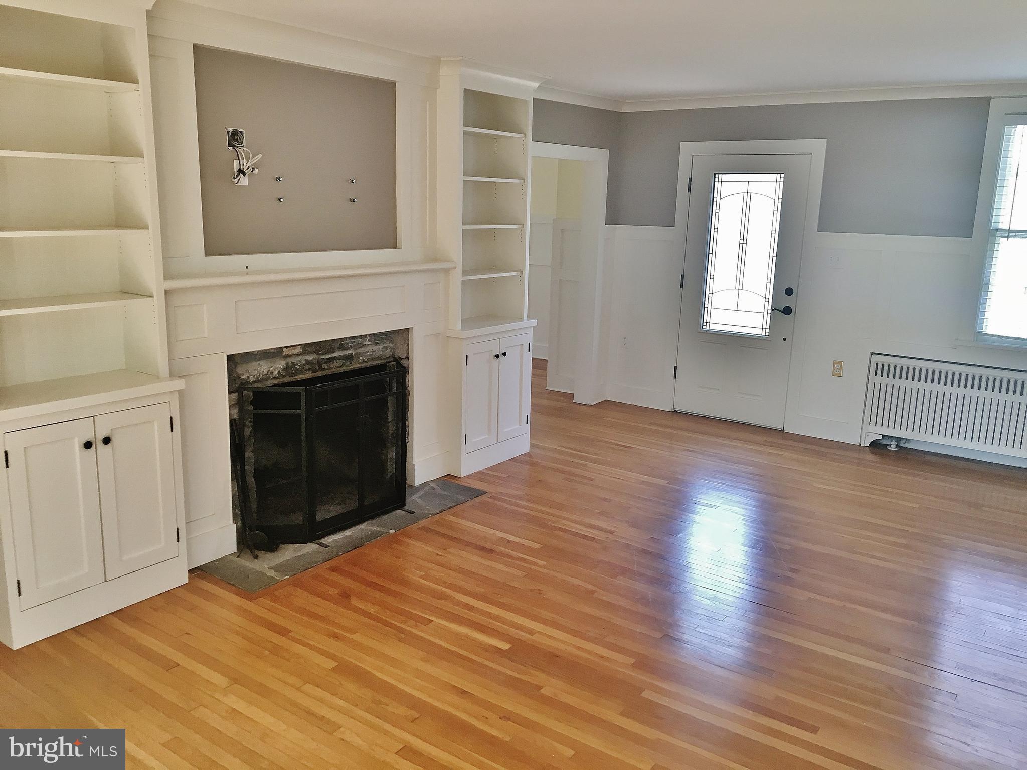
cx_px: 514
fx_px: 860
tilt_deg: -10.6
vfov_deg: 48.2
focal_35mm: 29
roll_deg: -1.5
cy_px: 385
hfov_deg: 61.7
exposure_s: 1/30
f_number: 2.2
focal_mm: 4.15
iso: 25
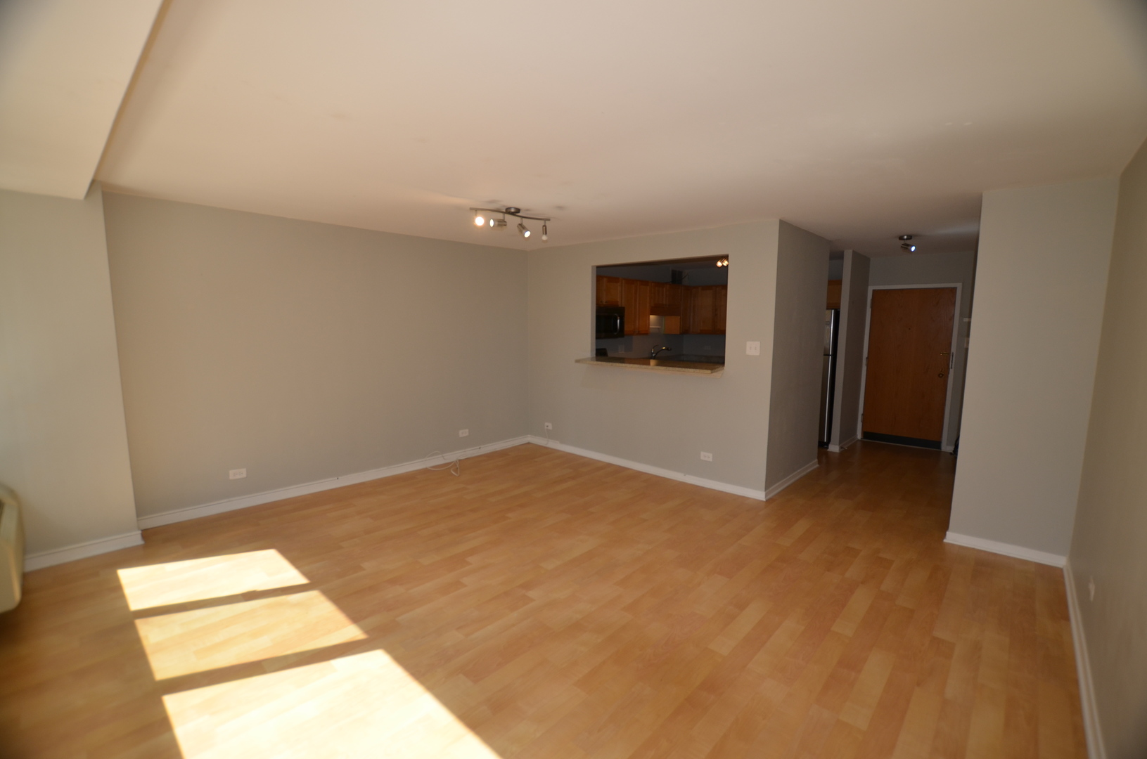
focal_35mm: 15
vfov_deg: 77.1
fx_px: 477
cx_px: 574
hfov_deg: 100.5
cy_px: 380
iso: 200
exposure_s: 1/250
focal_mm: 10
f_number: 4
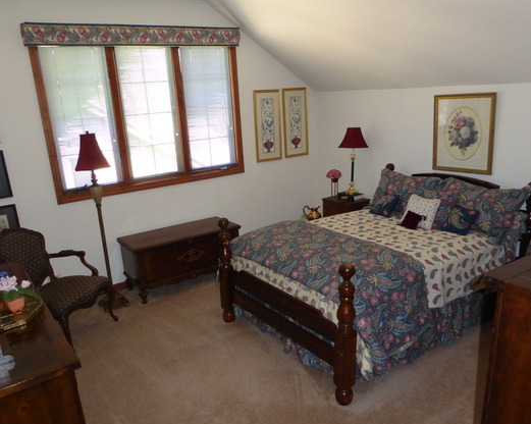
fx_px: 471
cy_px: 244
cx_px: 261
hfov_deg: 58.8
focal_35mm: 30
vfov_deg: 48.3
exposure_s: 1/60
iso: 640
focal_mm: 4.3
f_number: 3.3
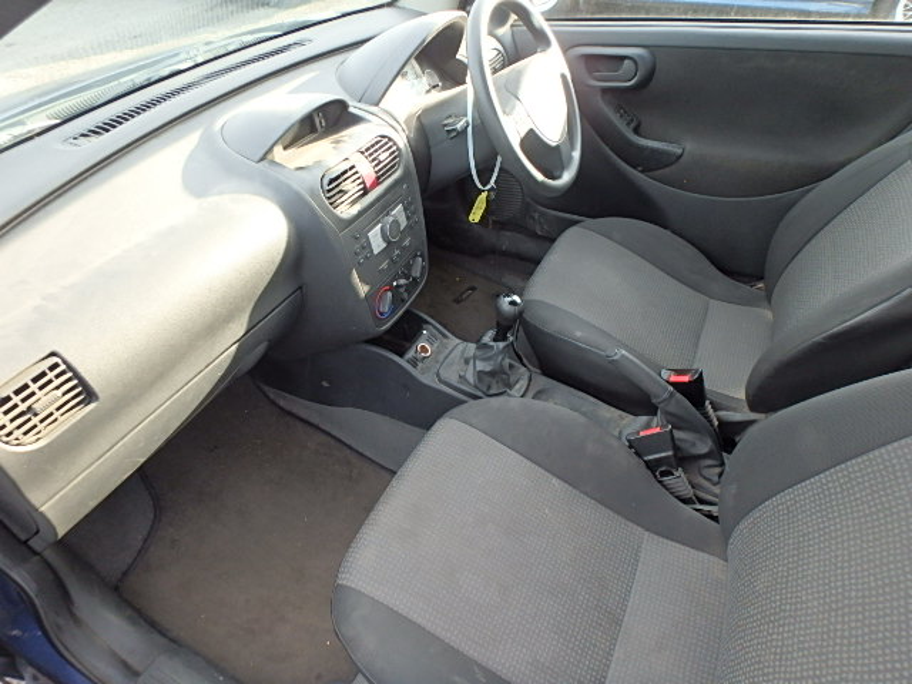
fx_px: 553
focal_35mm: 21
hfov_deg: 79.0
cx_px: 456
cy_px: 342
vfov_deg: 63.4
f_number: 3.5
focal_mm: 3.7
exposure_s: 1/60
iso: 125
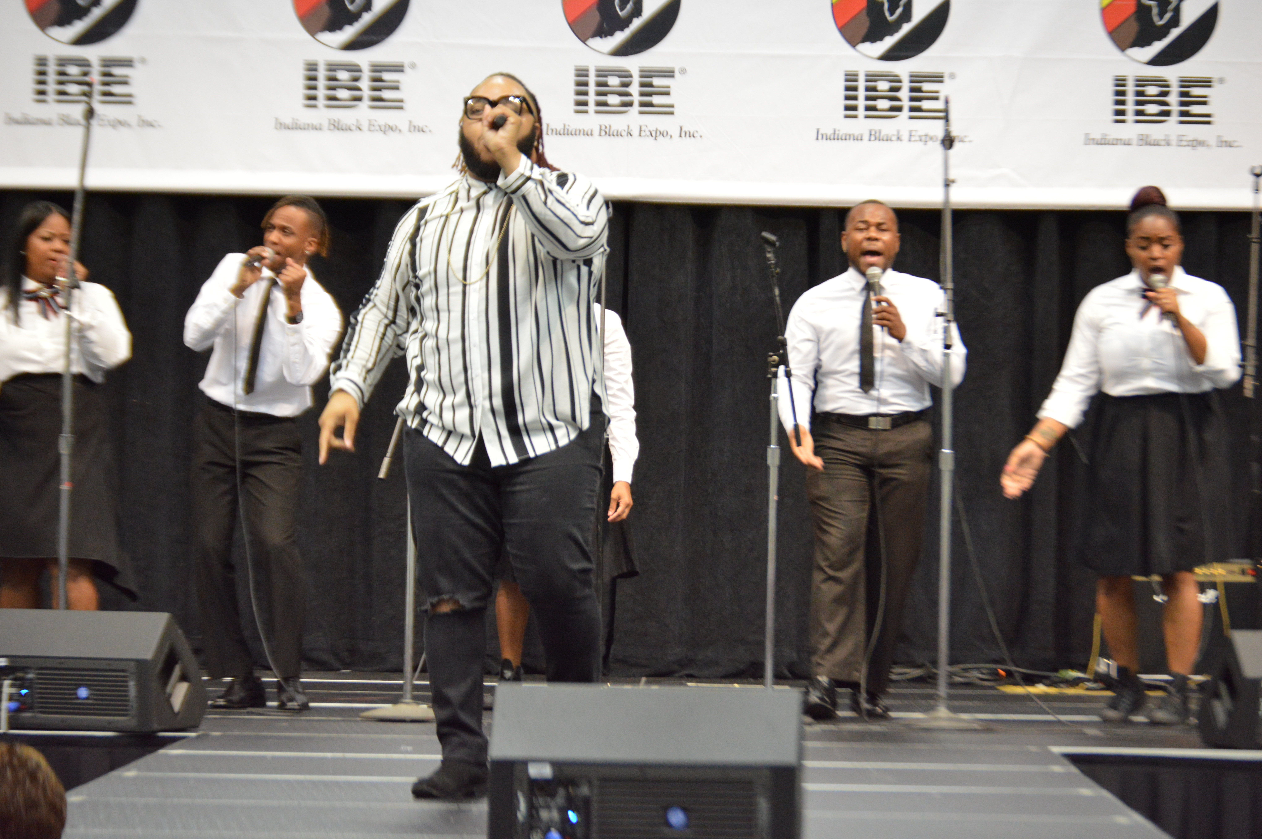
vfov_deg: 9.1
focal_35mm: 150
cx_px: 631
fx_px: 5254
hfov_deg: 13.7
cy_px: 420
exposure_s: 1/125
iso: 1600
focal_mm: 100
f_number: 4.8
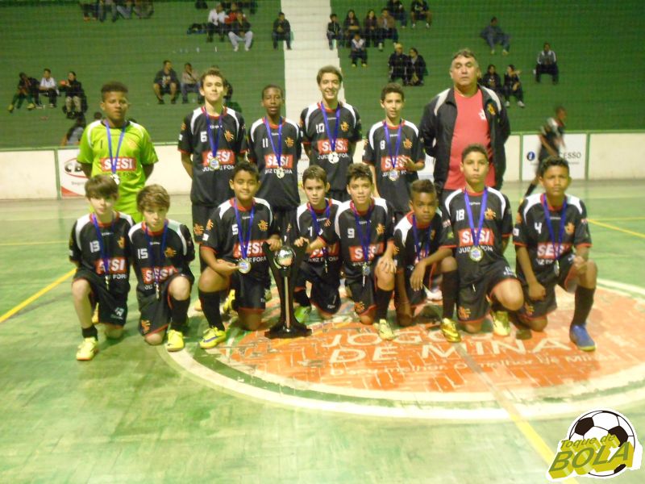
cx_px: 322
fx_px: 689
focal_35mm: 37
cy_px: 242
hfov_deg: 50.1
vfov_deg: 38.7
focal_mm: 6.9
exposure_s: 1/13
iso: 800
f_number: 3.9
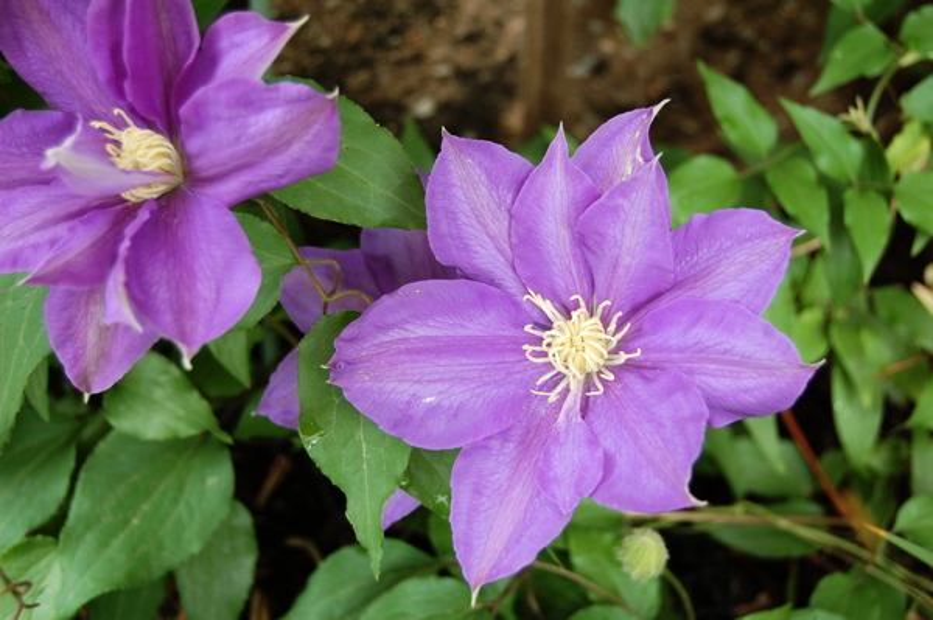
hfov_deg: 33.4
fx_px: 1554
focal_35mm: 60
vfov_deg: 22.6
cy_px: 310
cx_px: 466
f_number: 5
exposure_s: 1/80
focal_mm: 40
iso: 200
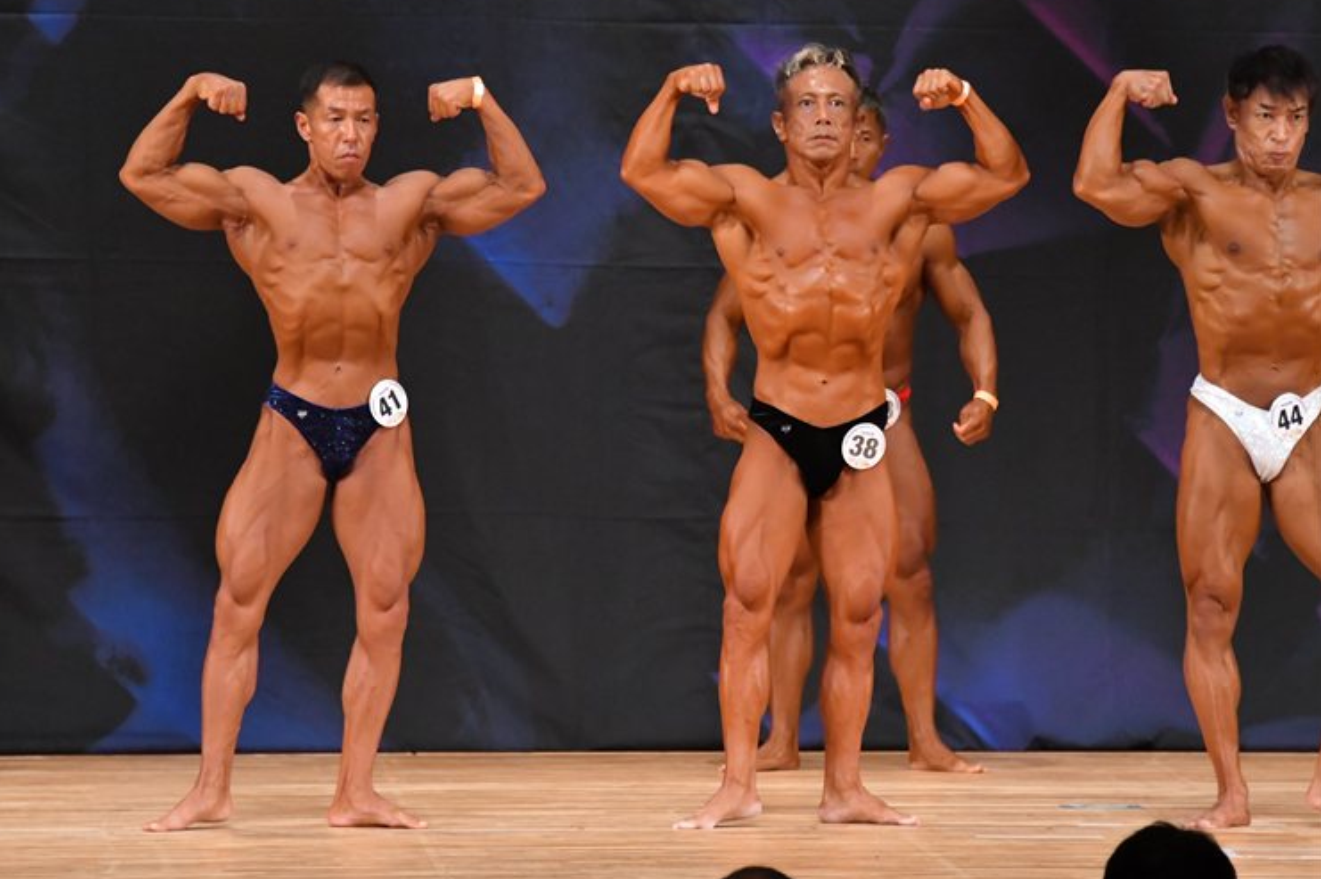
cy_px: 433
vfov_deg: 4.6
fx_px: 10927
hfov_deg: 6.9
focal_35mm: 298
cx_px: 634
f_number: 5.6
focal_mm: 190
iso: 5600
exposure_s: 1/400
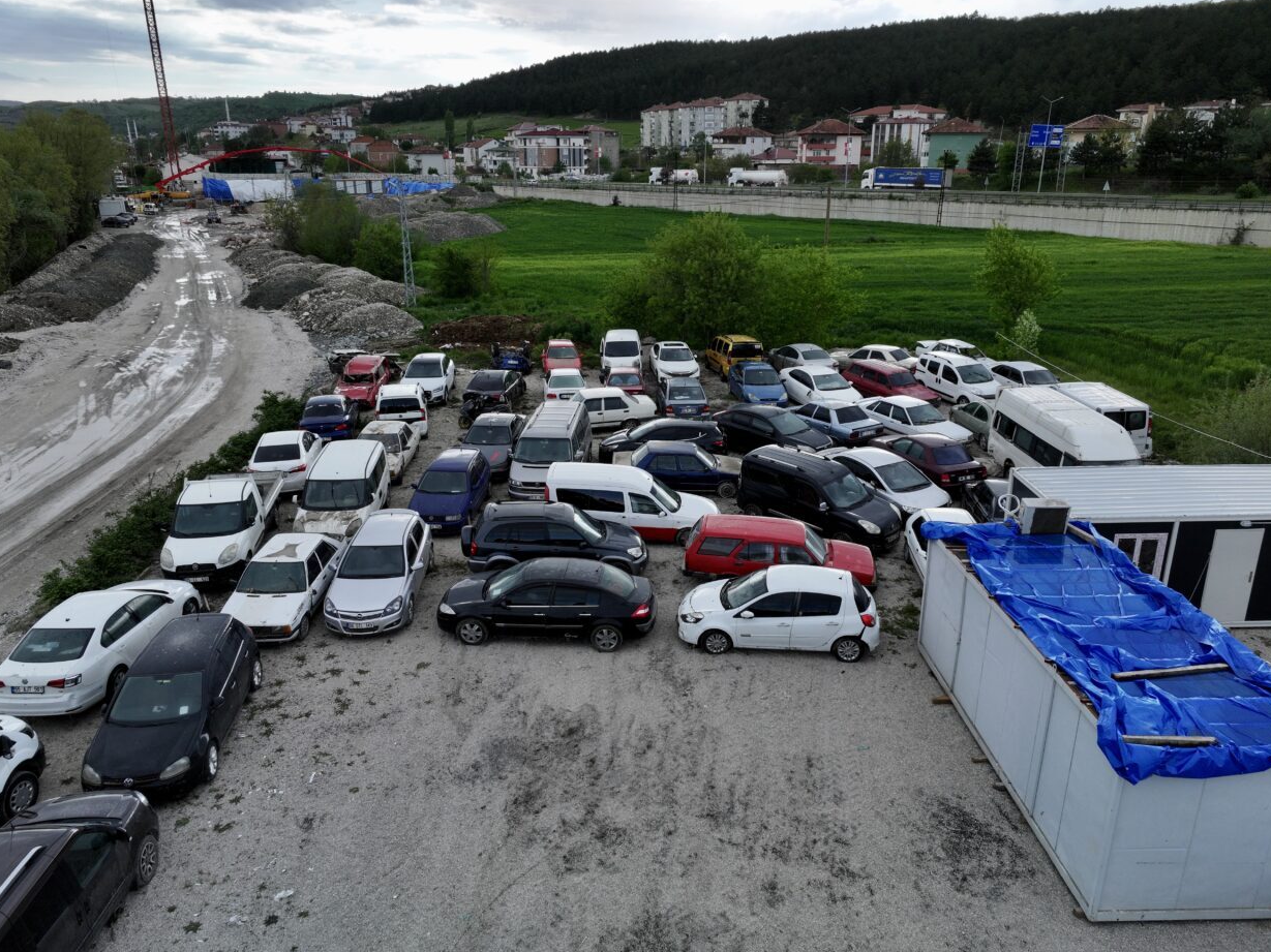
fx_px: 918
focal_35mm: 25
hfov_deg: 69.4
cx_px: 656
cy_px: 472
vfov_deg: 54.9
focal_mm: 12.29
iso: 100
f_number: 8
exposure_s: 1/200
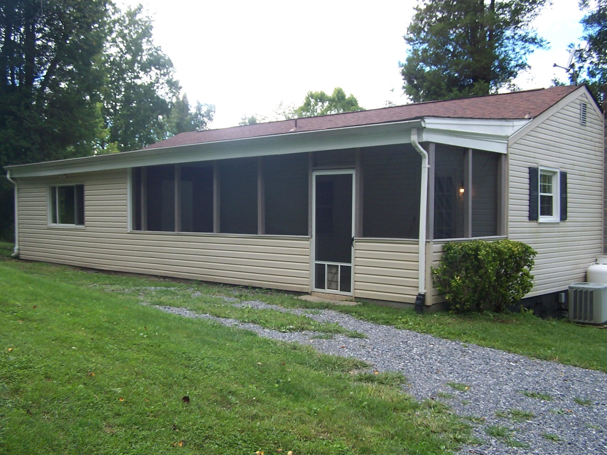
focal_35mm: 38
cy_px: 228
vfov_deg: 37.7
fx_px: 666
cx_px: 304
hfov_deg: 49.0
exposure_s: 1/250
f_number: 2.8
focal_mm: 6.3
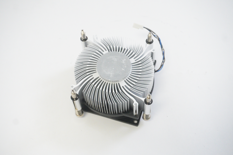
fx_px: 310
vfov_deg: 28.0
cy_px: 78
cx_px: 116
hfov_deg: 41.1
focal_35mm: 48
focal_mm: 32
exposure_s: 1/250
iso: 6400
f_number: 5.6
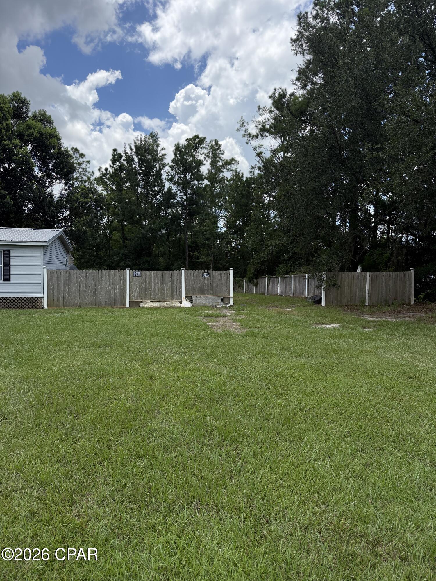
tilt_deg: -2.4
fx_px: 403
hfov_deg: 56.8
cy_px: 290
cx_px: 218
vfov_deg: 71.6
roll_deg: -1.6
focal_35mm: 24
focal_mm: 6.76
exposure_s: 1/2299
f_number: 1.78
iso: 100
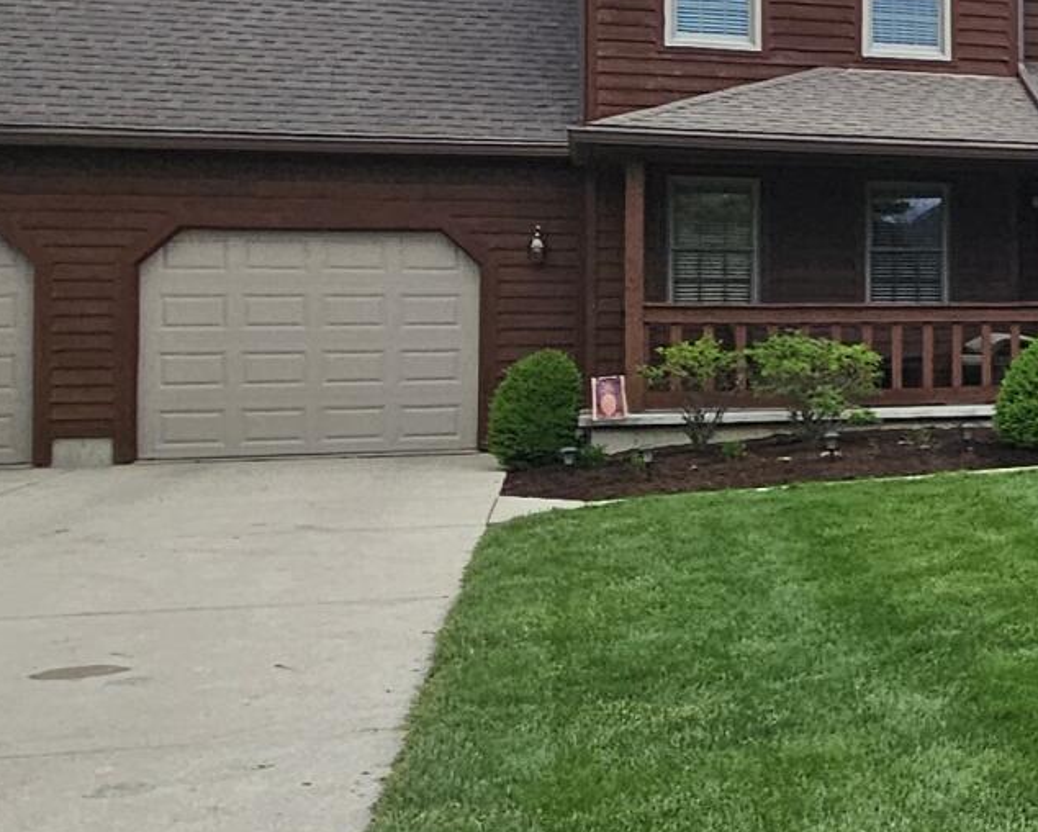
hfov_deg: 23.9
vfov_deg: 25.3
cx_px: 1608
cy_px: 282
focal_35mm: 60
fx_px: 1844
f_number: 2.2
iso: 50
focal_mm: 2.2
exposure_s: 1/2635
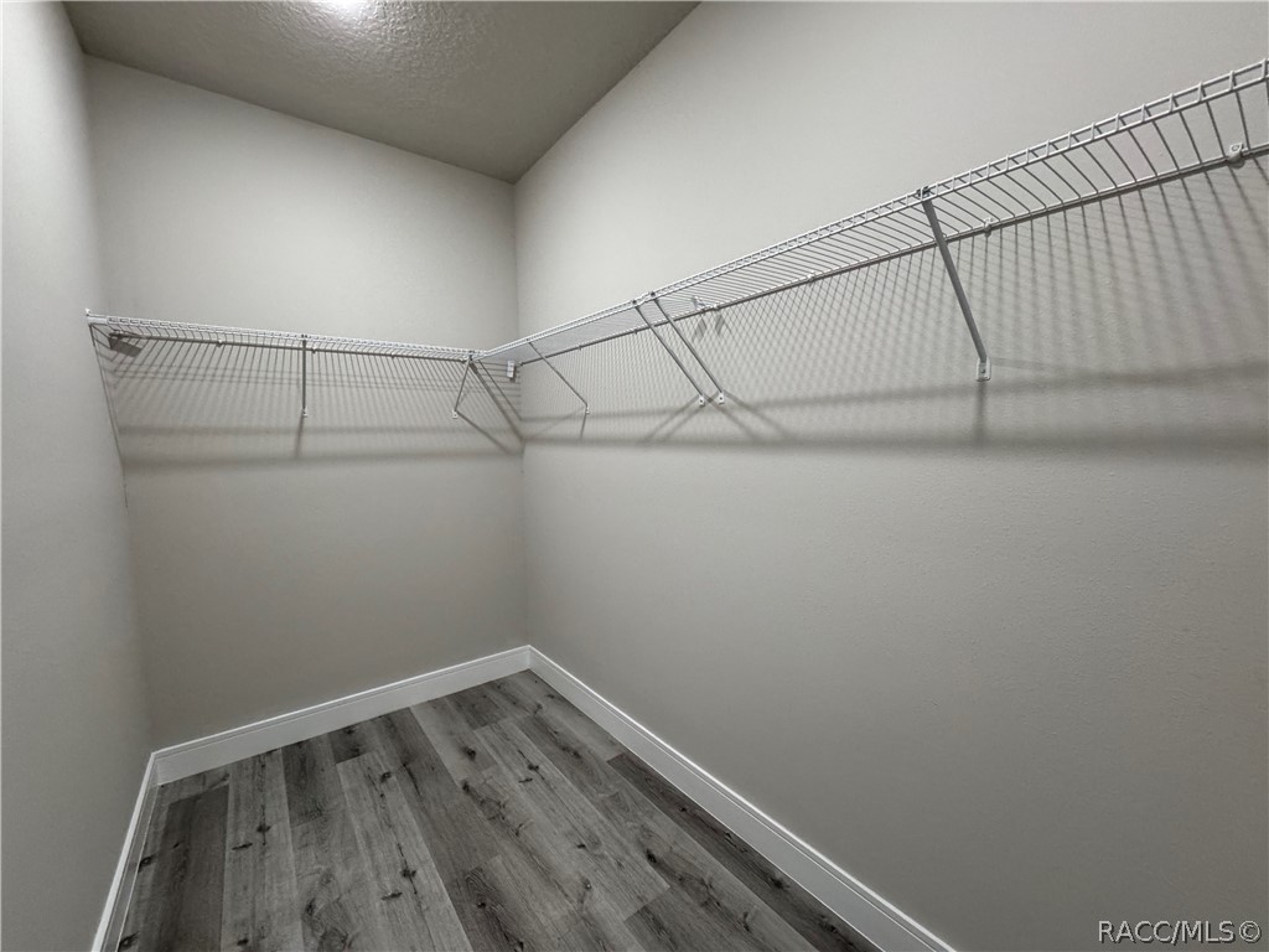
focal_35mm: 14
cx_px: 634
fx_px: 513
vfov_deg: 85.7
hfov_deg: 102.1
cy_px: 476
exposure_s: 1/120
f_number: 2.2
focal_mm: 2.22
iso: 320
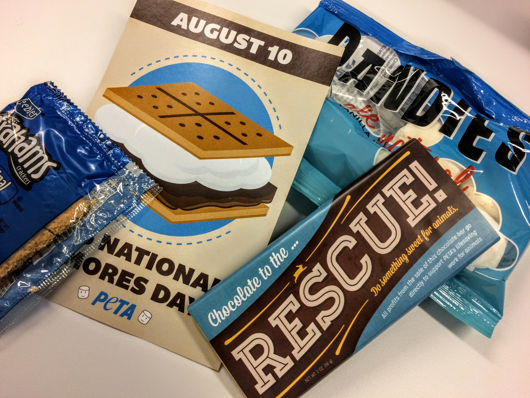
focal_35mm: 29
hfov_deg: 61.7
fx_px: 444
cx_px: 265
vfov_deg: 48.2
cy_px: 199
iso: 80
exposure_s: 1/30
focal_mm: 4.15
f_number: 2.2
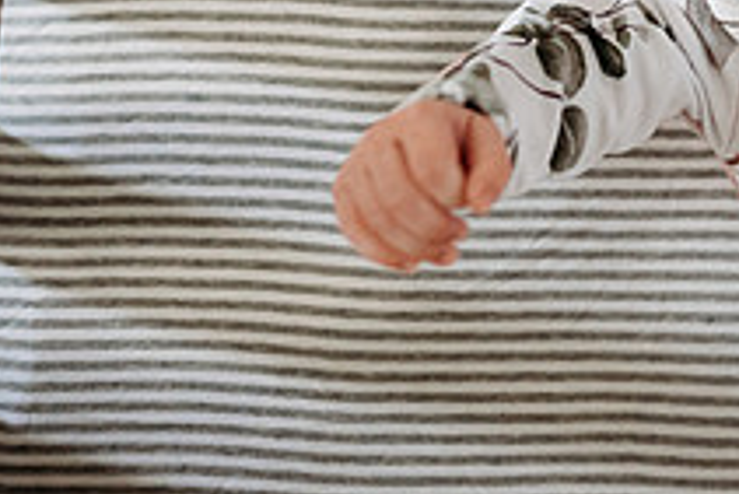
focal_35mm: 66
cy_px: -166
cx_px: 946
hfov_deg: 26.2
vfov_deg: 19.0
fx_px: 1356
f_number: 2.5
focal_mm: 24
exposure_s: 1/200
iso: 1600
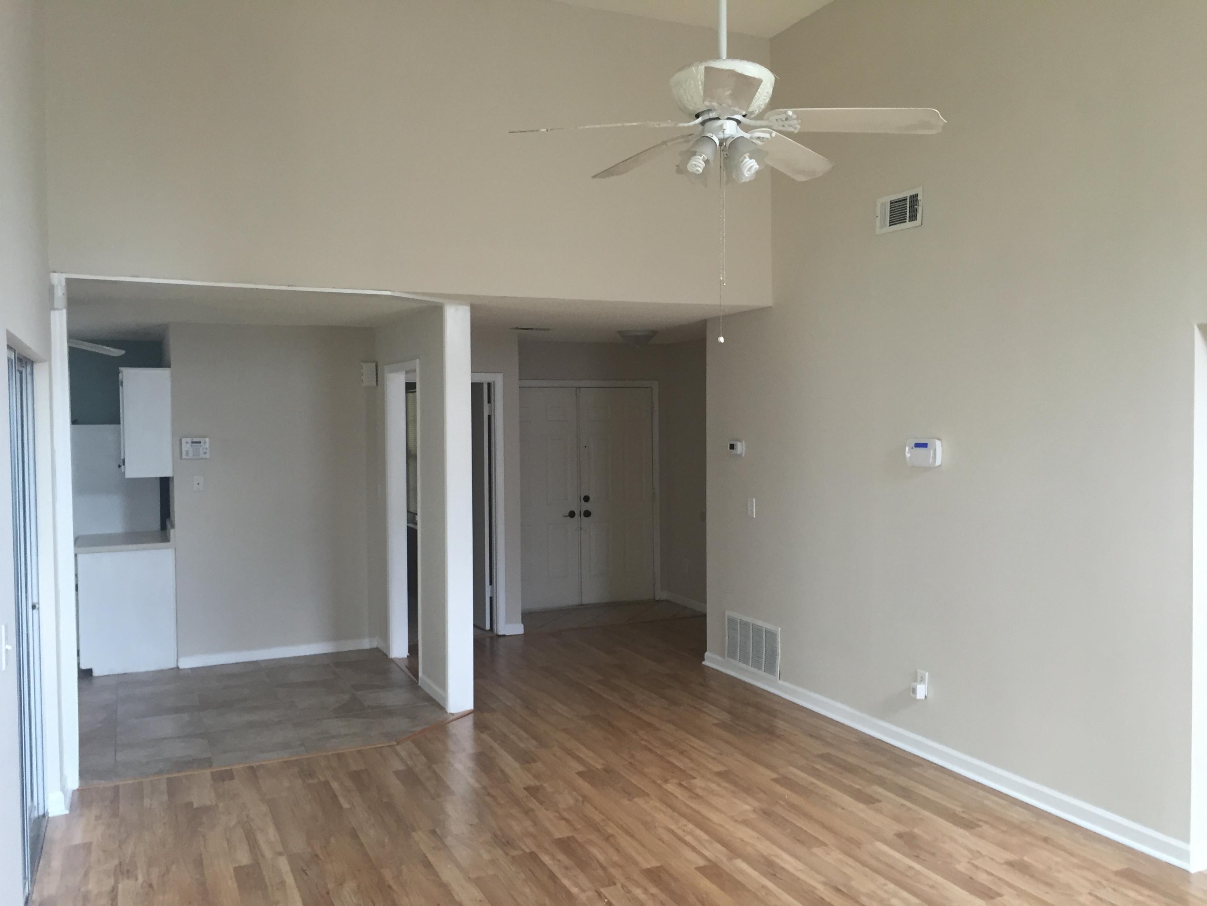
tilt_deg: -2.9
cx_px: 604
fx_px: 1011
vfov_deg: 48.2
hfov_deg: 61.7
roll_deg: +0.3
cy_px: 453
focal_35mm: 29
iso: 100
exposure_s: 1/33
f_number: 2.2
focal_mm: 4.15
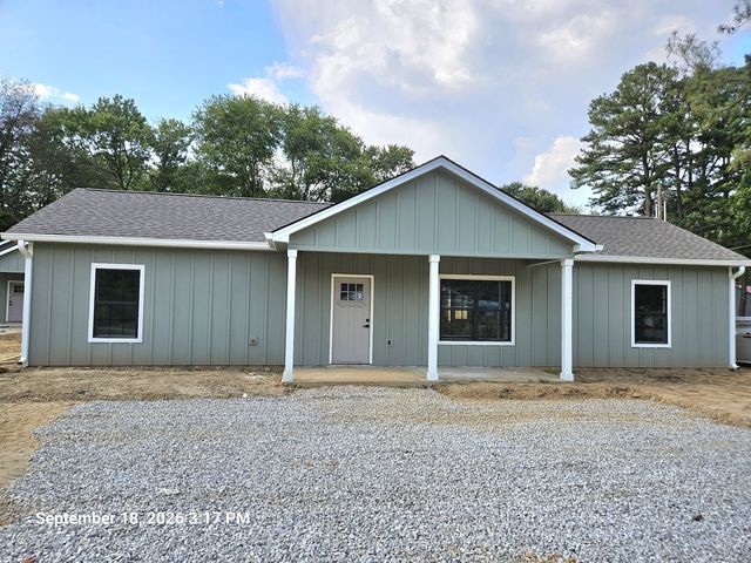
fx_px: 499
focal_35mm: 23
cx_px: 376
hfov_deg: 73.9
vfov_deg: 58.9
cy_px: 282
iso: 25
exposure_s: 1/1667
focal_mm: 5.4
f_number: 1.8
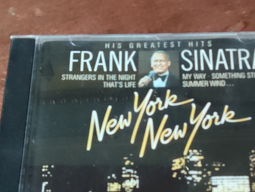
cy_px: 161
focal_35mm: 54
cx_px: 170
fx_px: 398
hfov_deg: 35.2
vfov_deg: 26.4
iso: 400
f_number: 2
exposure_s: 1/33.3
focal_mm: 2.78
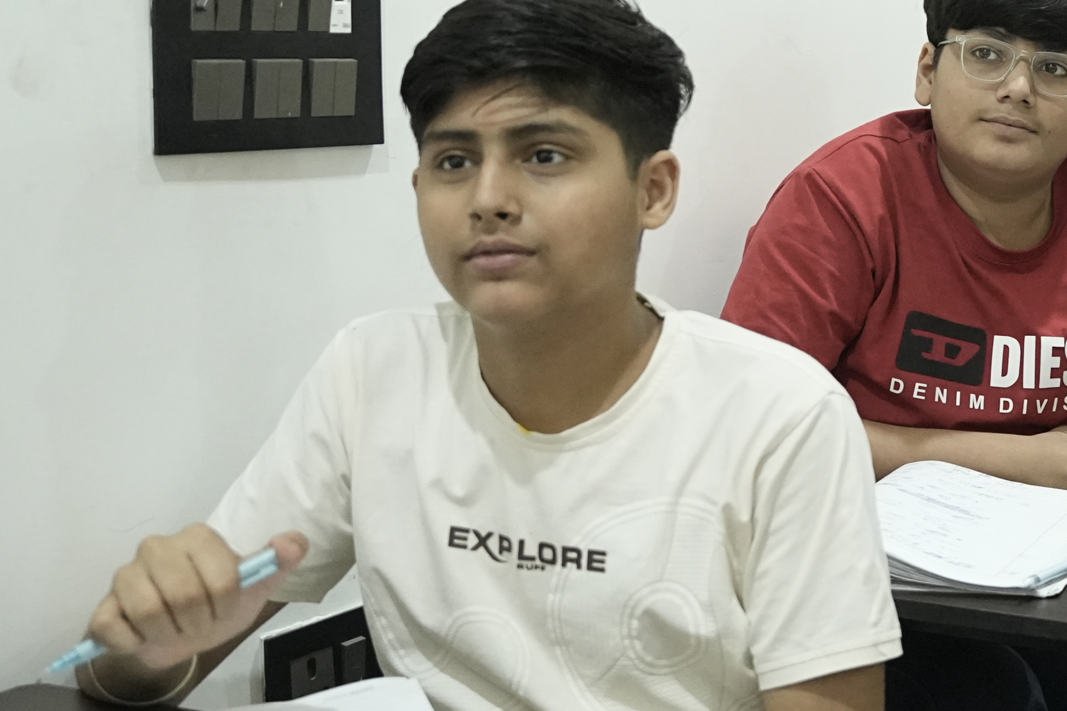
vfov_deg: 16.6
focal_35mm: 82
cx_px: 1314
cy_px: 236
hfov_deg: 22.6
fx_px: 2430
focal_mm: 30
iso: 5000
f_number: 2.8
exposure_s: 1/160
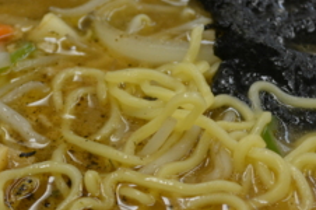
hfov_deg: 17.5
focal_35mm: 117
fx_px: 1026
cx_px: 120
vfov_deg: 11.6
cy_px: 181
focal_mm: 22
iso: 800
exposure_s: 1/30
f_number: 4.5
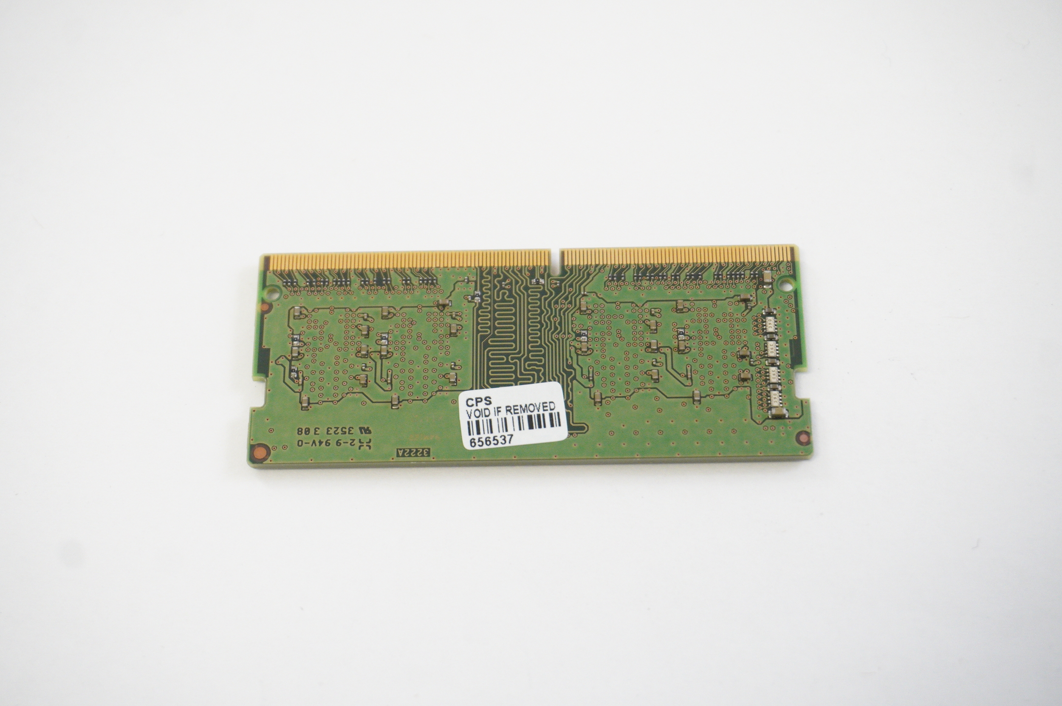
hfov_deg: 32.7
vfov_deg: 22.0
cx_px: 531
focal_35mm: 62
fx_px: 1813
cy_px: 353
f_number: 5.6
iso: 2500
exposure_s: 1/100
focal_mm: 41
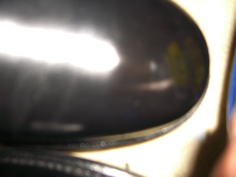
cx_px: 118
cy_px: 88
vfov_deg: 37.7
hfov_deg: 49.0
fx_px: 259
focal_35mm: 38
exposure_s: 1/60
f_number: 2.8
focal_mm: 7.9
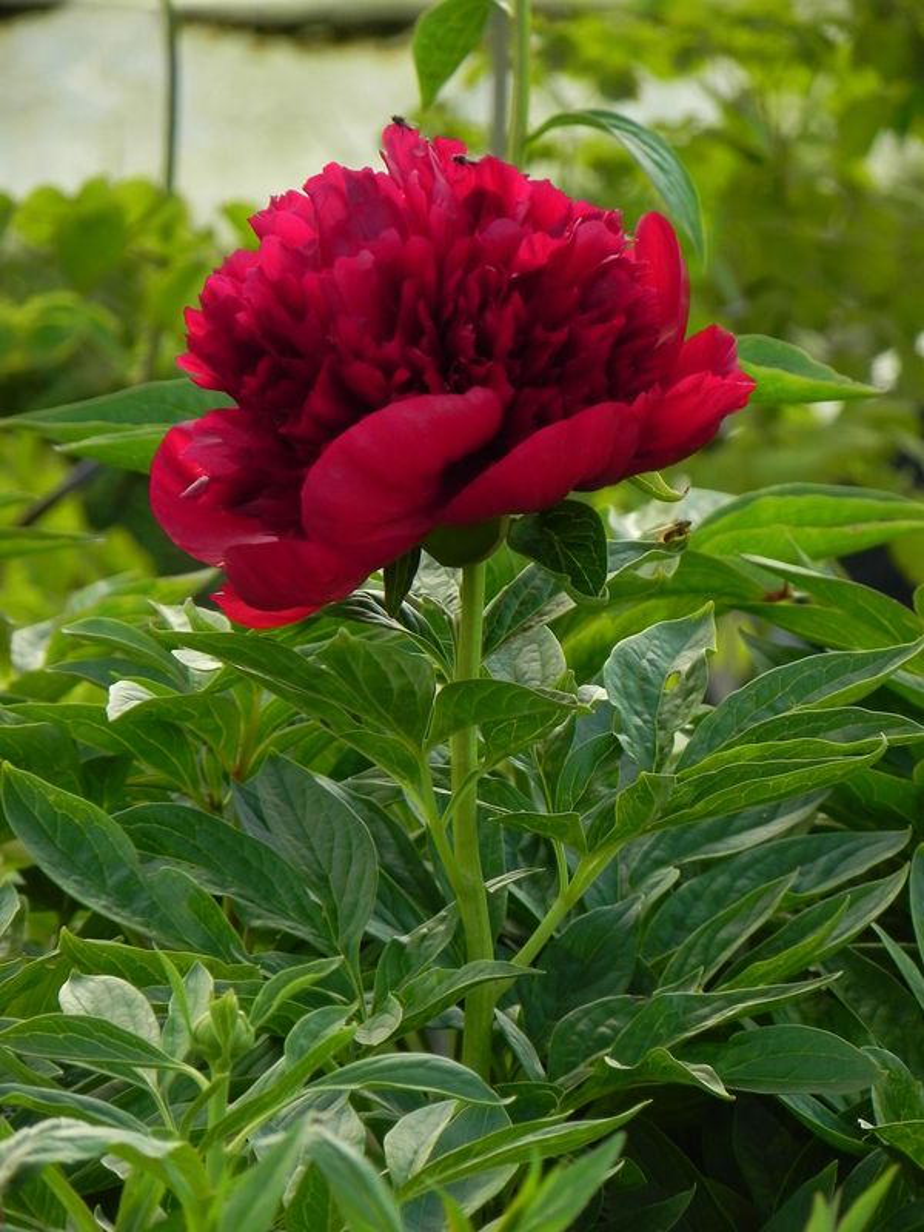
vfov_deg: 4.1
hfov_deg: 3.1
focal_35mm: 481
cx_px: 462
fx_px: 17119
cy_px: 616
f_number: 5
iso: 160
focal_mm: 85.6
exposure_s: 1/160
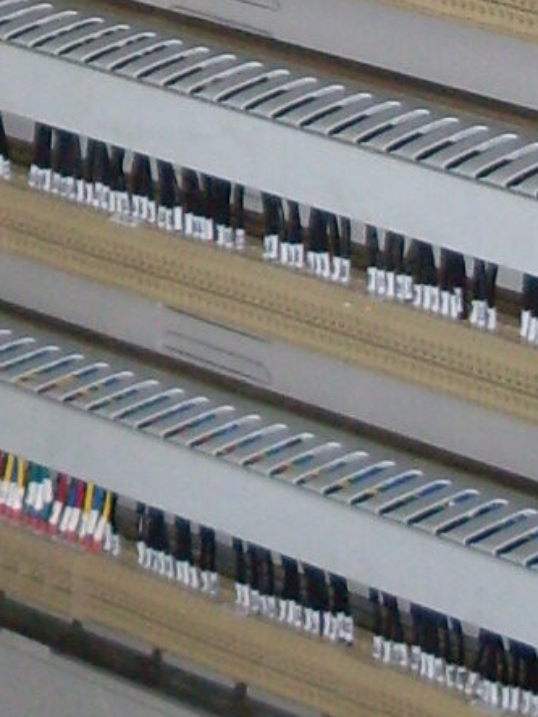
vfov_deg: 8.6
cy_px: -560
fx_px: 4600
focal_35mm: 222
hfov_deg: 6.5
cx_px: -462
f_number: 2.8
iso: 100
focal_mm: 6.3
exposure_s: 1/45
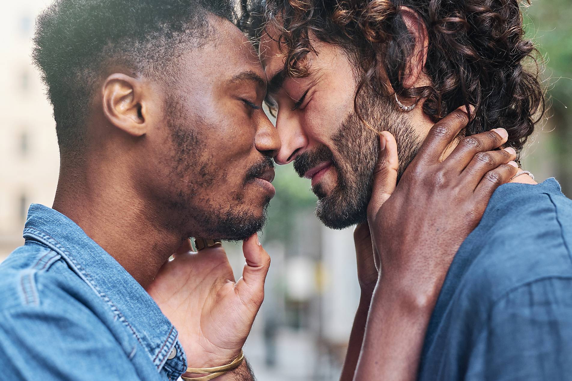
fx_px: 1334
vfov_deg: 16.3
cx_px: 286
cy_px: 190
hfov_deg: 24.2
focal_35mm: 84
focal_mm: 56
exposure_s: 1/250
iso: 400
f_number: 2.8
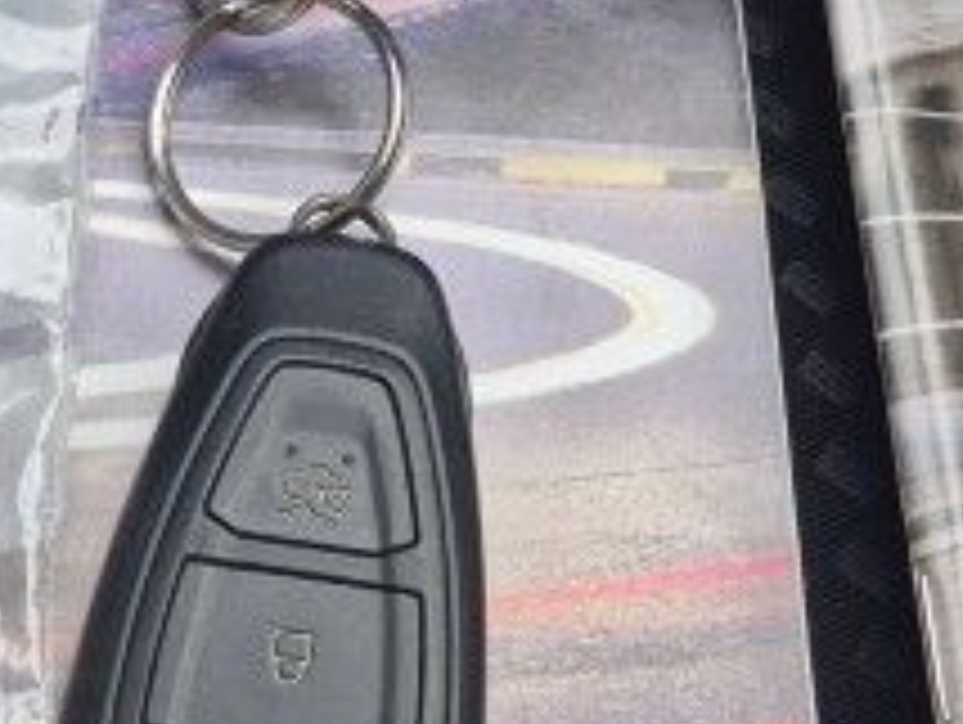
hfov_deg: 17.9
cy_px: 216
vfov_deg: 13.5
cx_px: 500
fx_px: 3064
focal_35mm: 110
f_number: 1.8
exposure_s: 1/180
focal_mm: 5.4
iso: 50
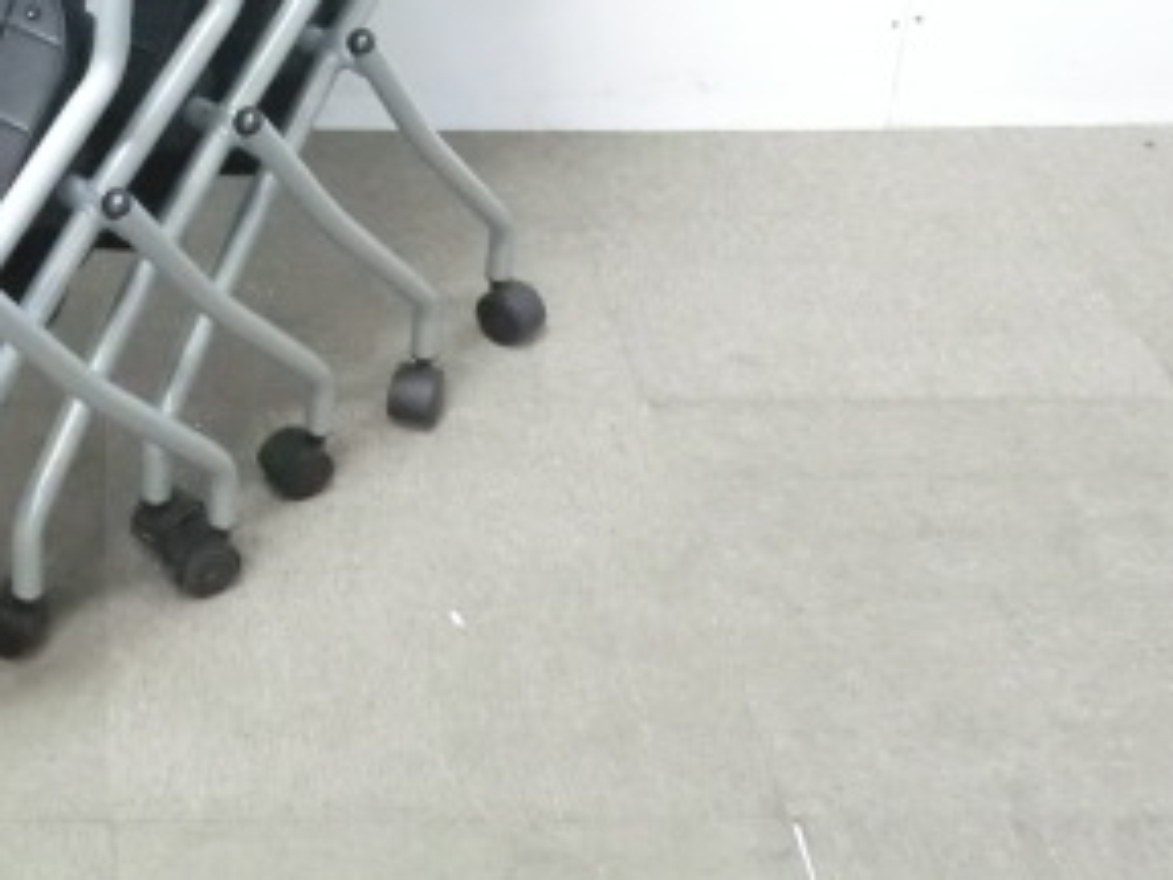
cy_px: -16
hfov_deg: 26.3
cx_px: 61
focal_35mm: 71
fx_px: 2406
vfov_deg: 20.0
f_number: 3.5
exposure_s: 1/20
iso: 800
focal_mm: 5.8
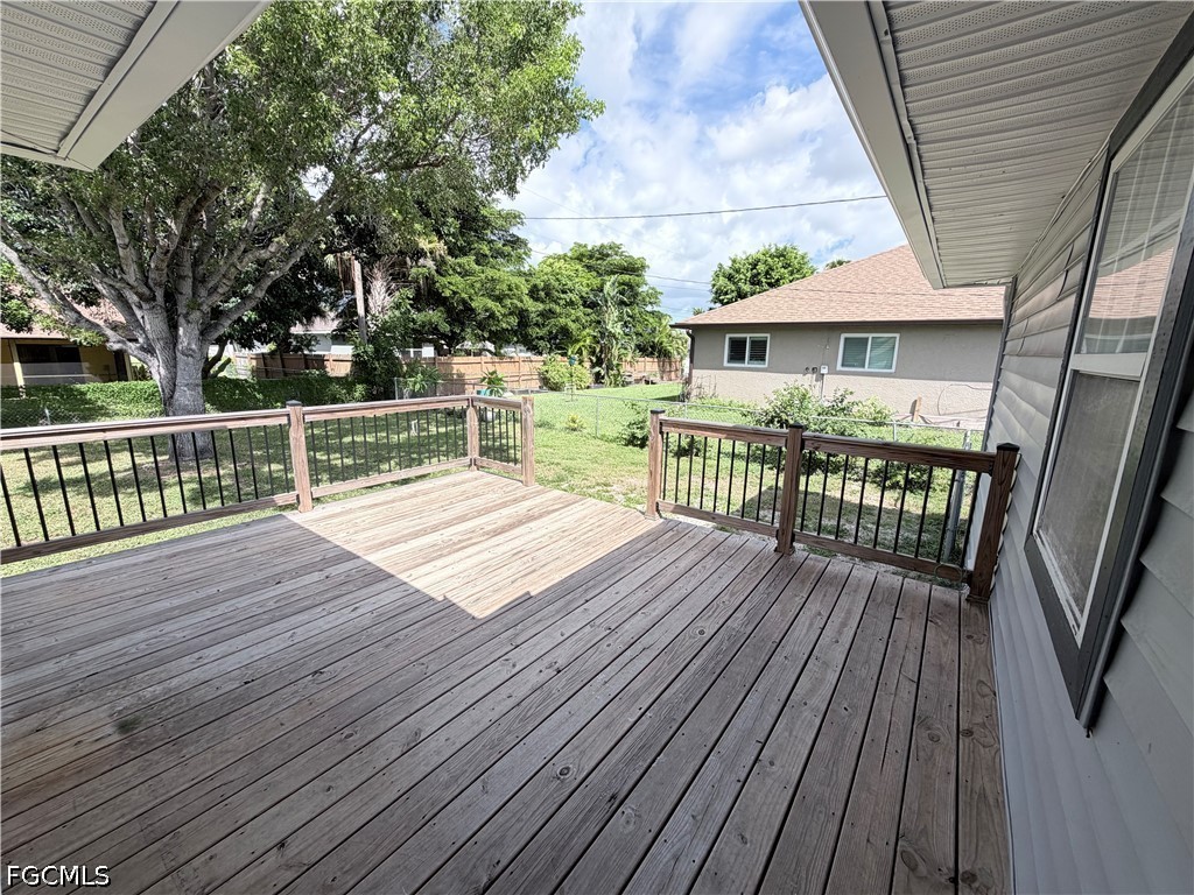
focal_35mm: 14
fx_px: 483
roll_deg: -0.5
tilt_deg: -12.0
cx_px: 597
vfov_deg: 85.7
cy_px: 448
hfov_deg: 102.1
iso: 32
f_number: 2.2
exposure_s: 1/770
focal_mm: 2.22
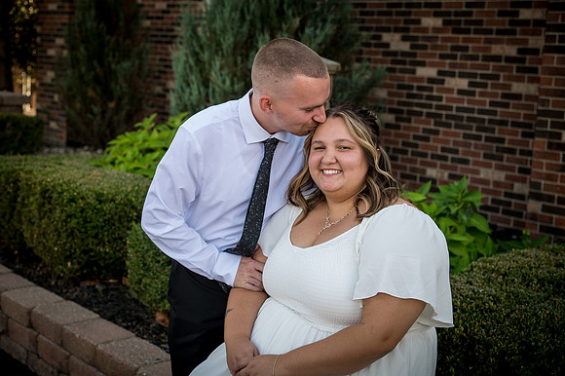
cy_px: 188
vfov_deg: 24.6
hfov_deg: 36.3
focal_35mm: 55
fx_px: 863
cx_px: 282
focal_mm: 55
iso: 200
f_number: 4.5
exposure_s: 1/250
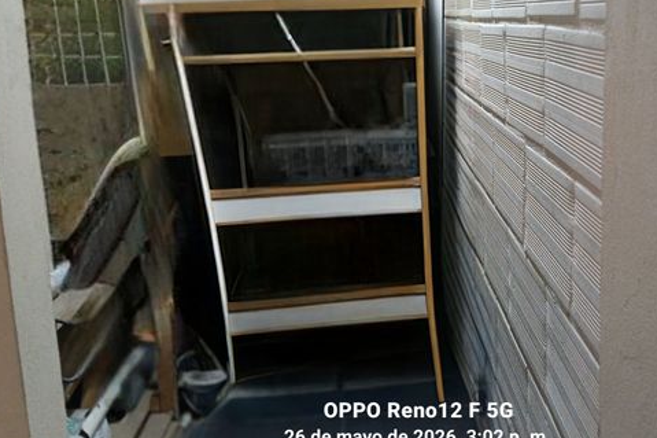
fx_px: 711
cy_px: 136
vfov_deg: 33.8
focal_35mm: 39
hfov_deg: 49.0
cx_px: 418
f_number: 2.8
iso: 400
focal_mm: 3.98
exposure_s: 1/30
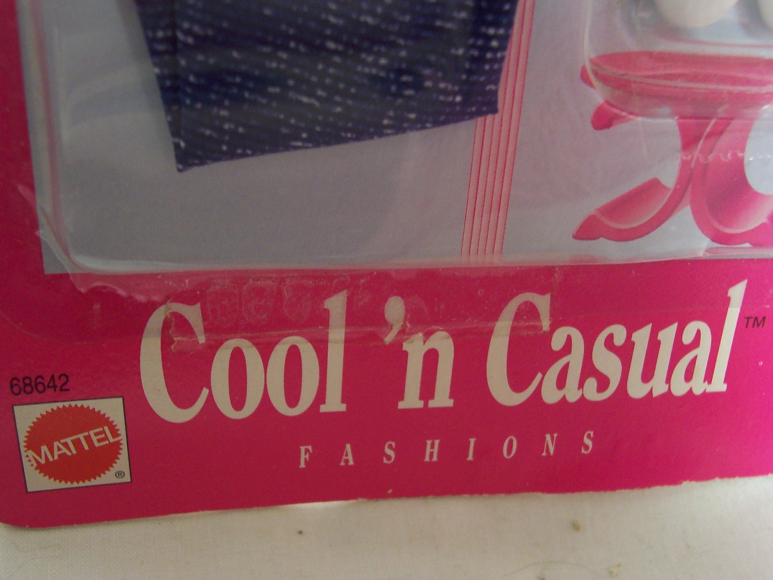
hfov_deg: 50.1
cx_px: 386
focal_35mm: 37
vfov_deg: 38.7
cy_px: 290
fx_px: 826
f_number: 2.8
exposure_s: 1/45
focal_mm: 5.6
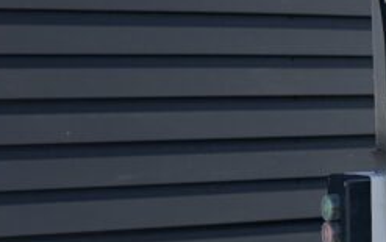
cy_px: 131
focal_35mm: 79
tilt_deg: +4.8
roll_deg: +3.5
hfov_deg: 22.2
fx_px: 832
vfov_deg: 16.6
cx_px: 556
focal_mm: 6.86
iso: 80
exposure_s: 1/5000
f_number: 1.78
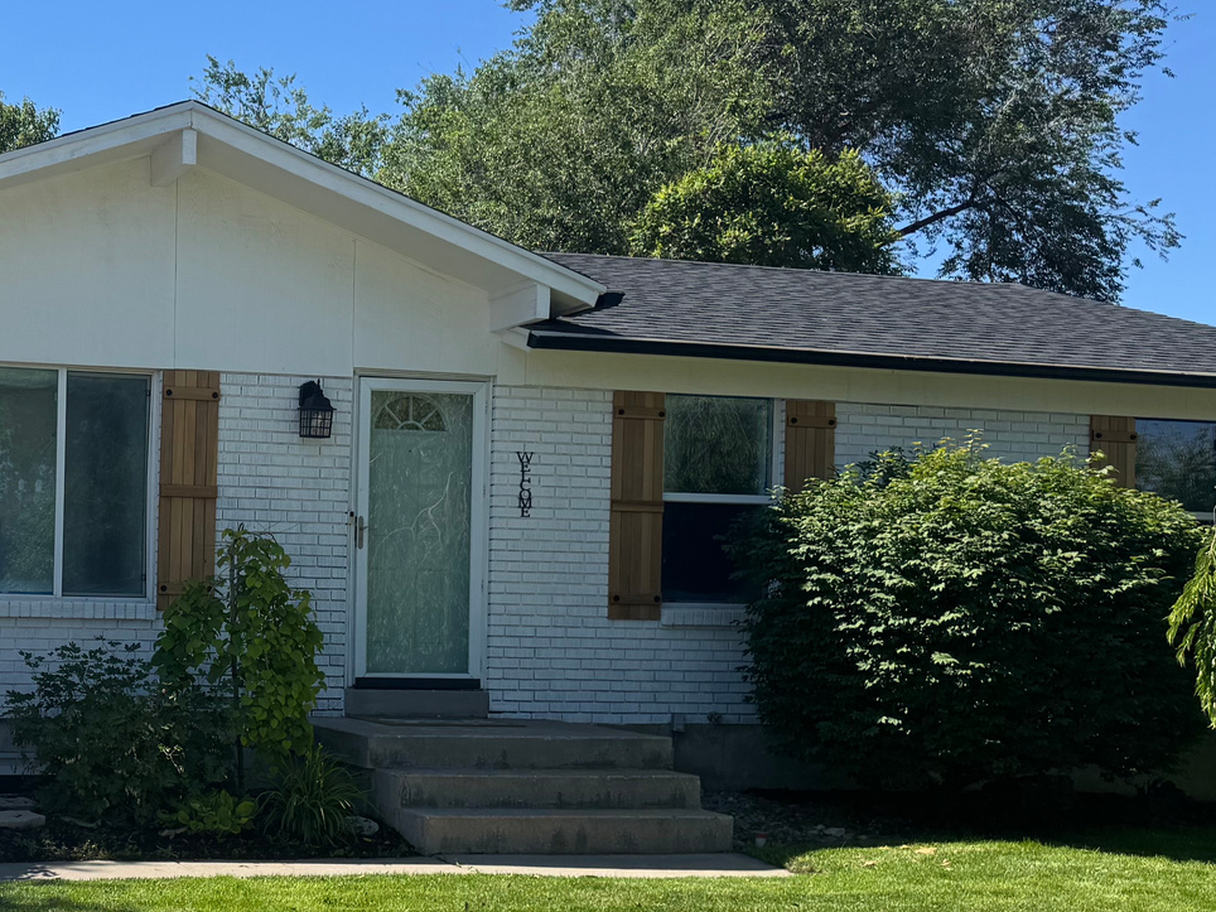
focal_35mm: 51
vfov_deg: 28.4
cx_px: 24
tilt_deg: -0.3
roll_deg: -1.6
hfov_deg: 34.4
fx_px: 1792
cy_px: 602
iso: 80
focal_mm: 6.76
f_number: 1.78
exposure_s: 1/4310
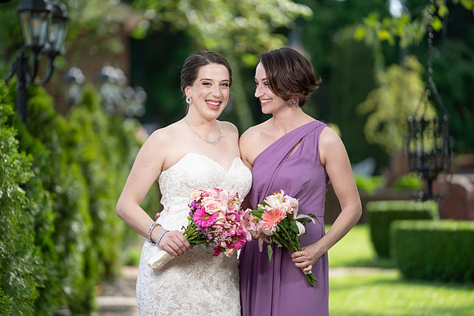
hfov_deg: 12.6
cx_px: 217
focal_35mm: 163
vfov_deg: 8.4
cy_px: 171
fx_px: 2152
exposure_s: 1/250
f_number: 2.8
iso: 50
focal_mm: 151
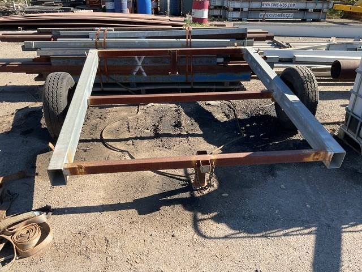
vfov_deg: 48.2
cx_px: 181
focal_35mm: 29
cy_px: 136
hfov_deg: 61.7
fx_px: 303
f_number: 1.8
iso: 16
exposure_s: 1/829
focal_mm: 3
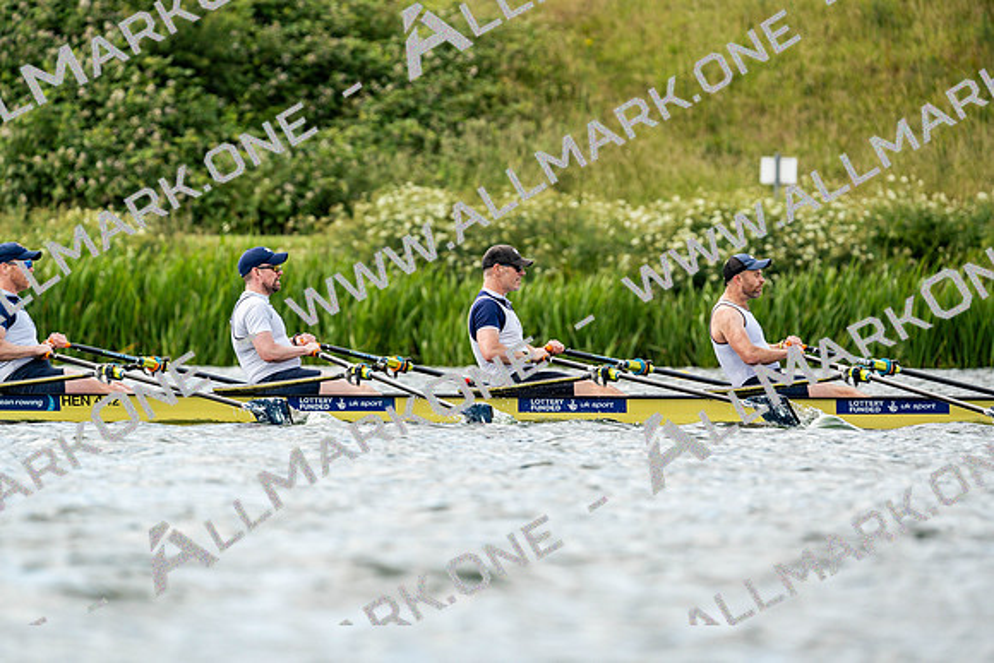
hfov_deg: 5.0
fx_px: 11350
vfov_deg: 3.3
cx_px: 497
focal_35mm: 411
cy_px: 332
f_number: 6.3
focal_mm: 411
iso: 500
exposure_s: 1/2000
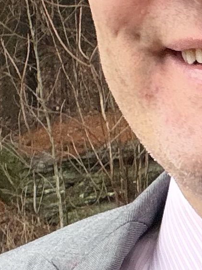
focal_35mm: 164
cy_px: 10
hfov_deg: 8.8
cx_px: 313
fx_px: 1276
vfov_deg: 11.9
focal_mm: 2.71
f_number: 1.9
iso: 200
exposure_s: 1/60
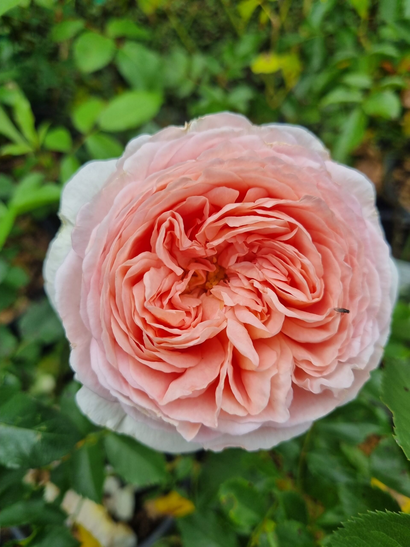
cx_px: 205
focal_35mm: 26
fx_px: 411
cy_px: 274
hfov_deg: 53.1
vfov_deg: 67.3
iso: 50
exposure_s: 1/2784
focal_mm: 5.4
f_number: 1.8
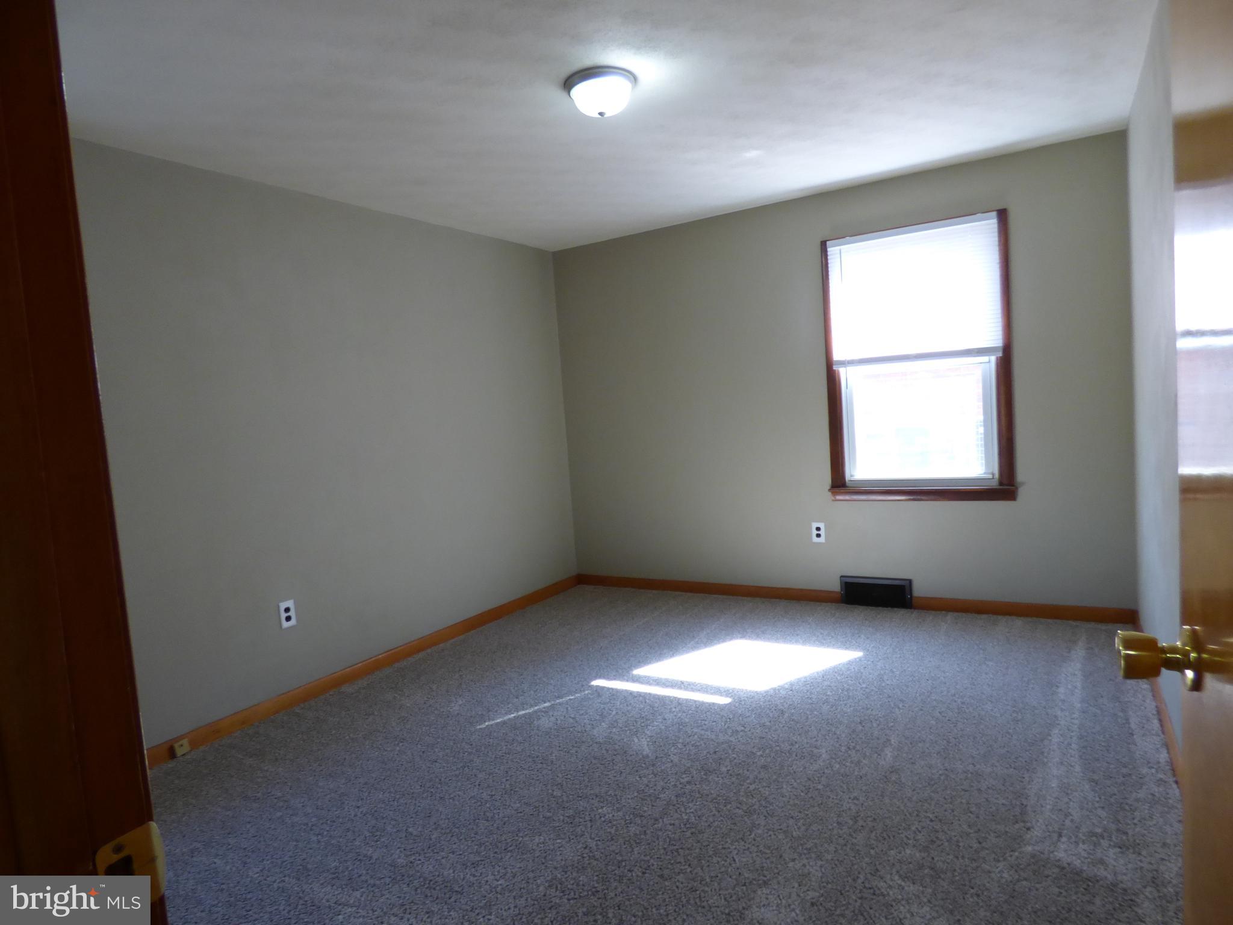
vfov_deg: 66.0
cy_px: 462
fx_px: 712
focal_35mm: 20
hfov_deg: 81.7
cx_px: 616
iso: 200
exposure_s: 1/60
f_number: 2.8
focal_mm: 3.58
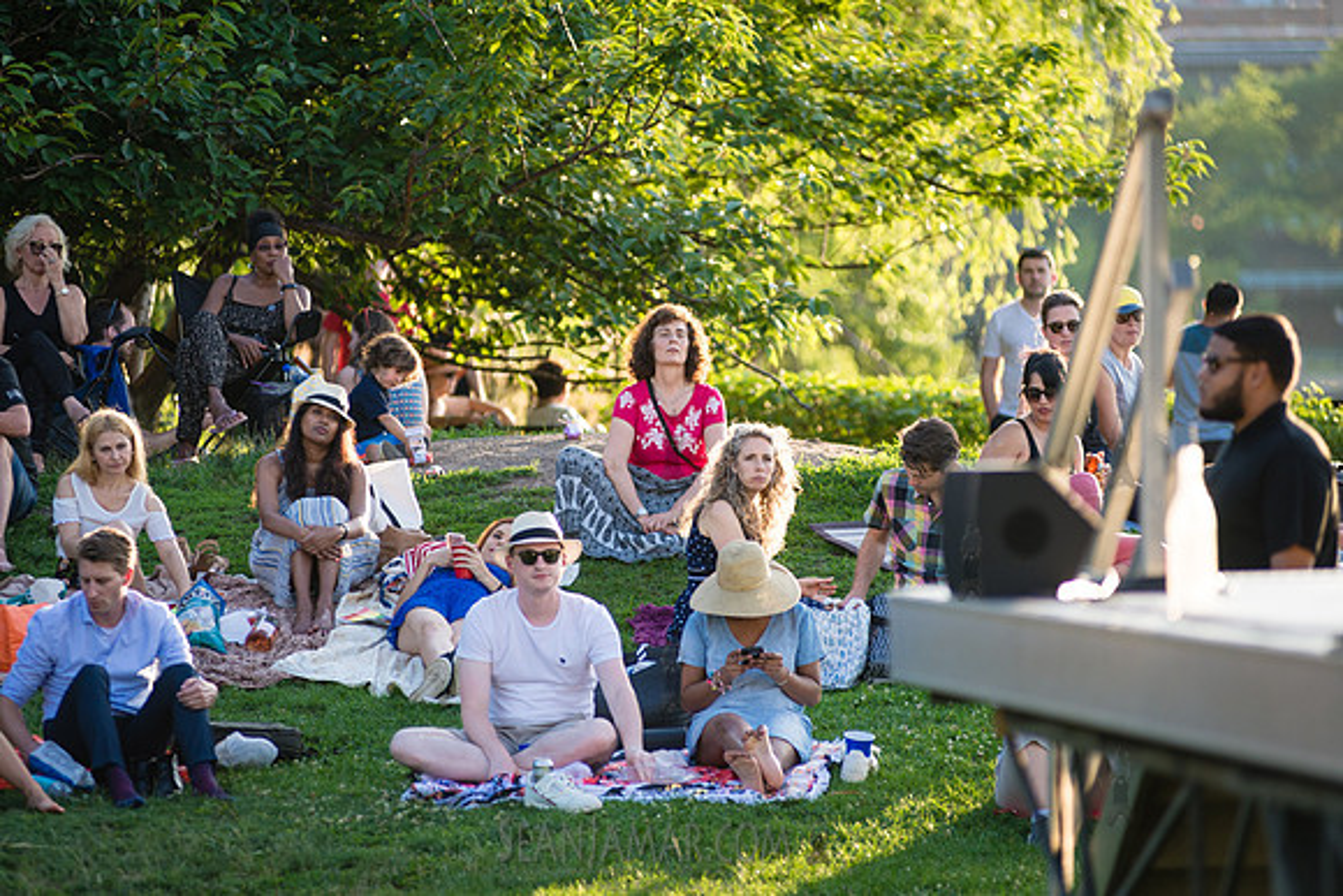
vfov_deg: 6.9
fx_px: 7463
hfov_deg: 10.3
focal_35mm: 200
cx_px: 672
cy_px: 448
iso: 500
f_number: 3.5
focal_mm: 200
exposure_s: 1/800
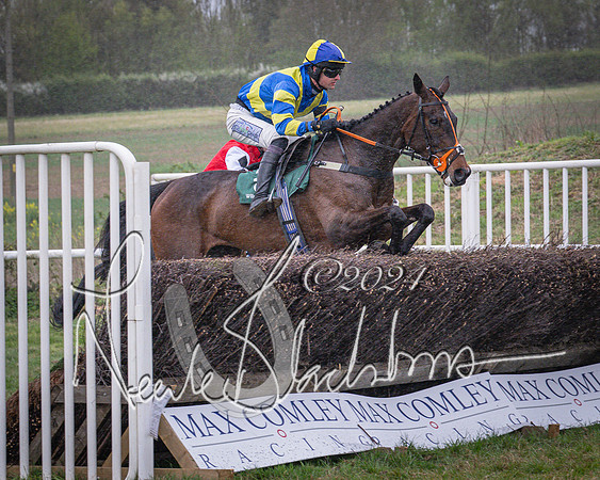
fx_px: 2863
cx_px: 391
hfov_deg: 12.0
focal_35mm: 161
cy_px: 182
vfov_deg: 9.6
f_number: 4
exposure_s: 1/1000
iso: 1600
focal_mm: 70
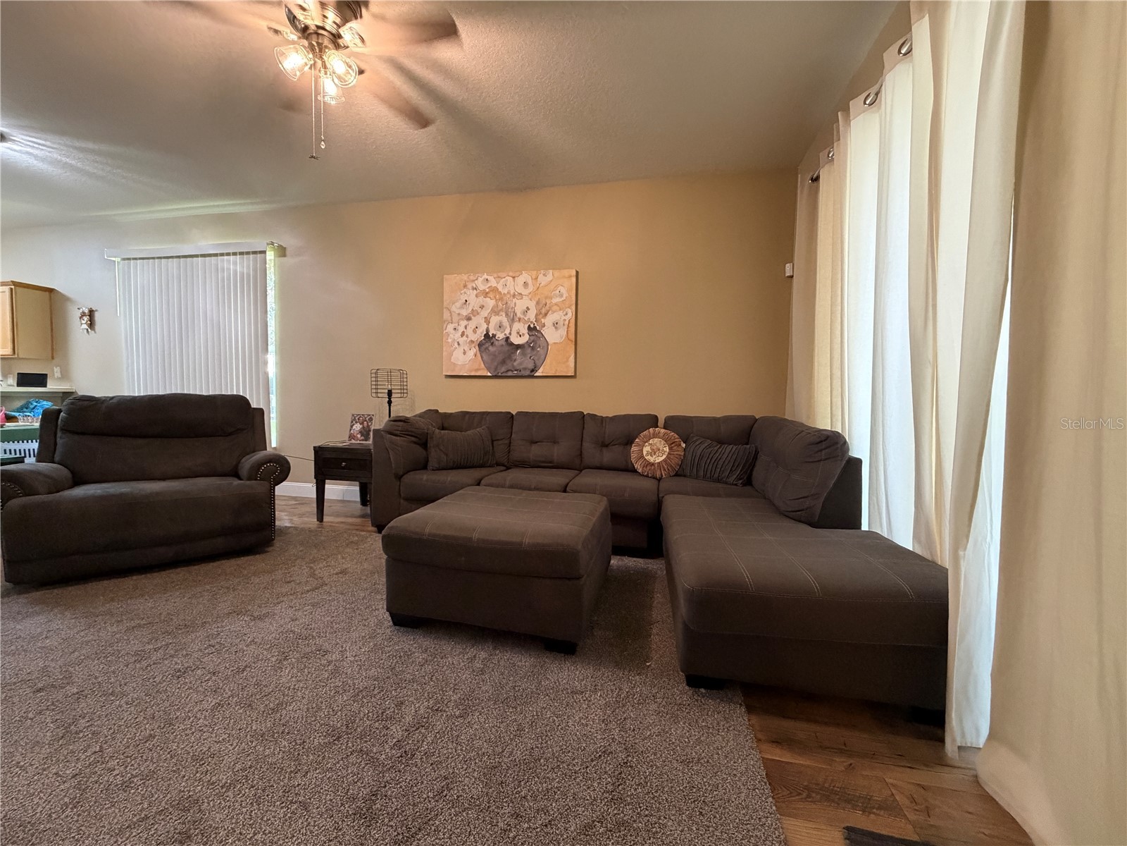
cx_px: 564
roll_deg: -1.3
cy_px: 423
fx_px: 456
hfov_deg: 102.1
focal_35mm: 14
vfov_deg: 85.7
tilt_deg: -2.5
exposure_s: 1/60
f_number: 2.2
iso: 500
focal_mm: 2.22
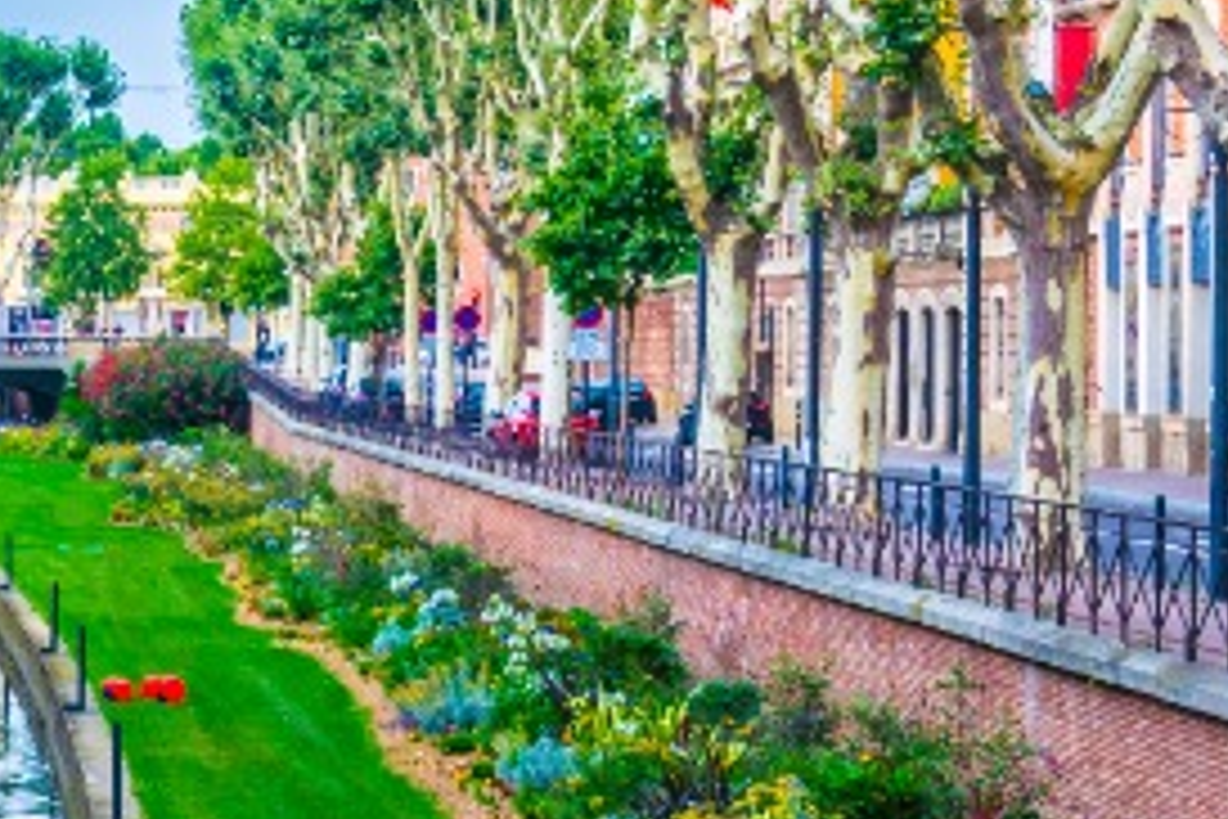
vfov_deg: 11.3
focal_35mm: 121
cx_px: -409
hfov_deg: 16.0
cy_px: 205
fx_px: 4127
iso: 100
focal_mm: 26
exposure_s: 1/50
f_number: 8
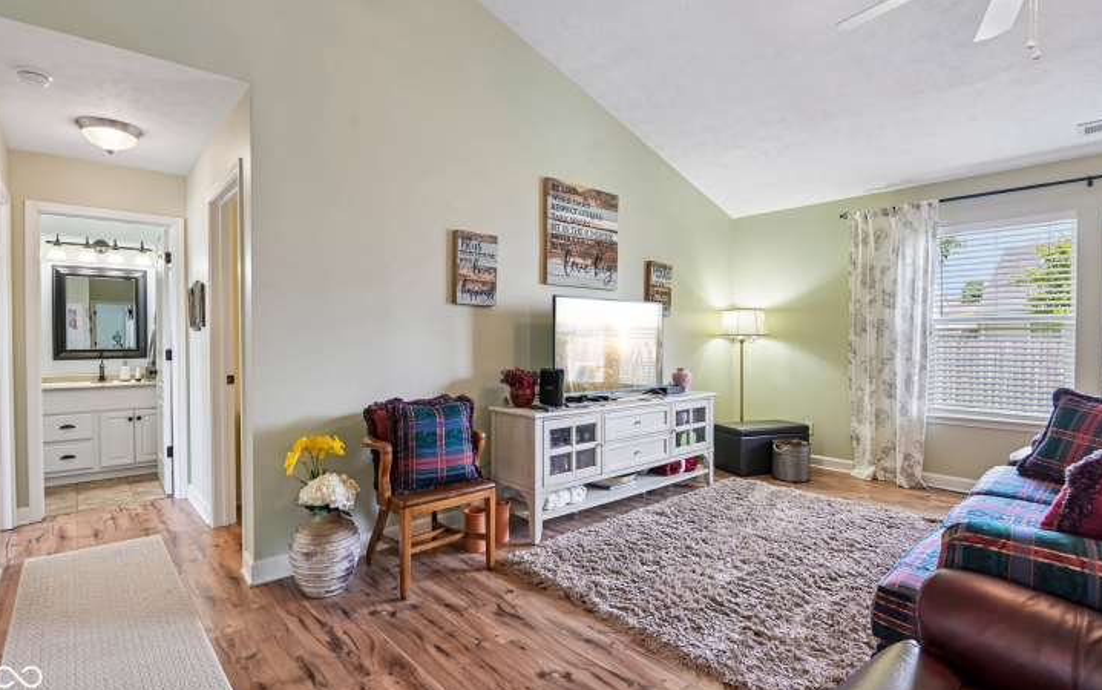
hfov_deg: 94.3
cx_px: 543
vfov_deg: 68.0
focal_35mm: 17
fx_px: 511
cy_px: 333
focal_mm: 16
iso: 400
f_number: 8
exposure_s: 1/15
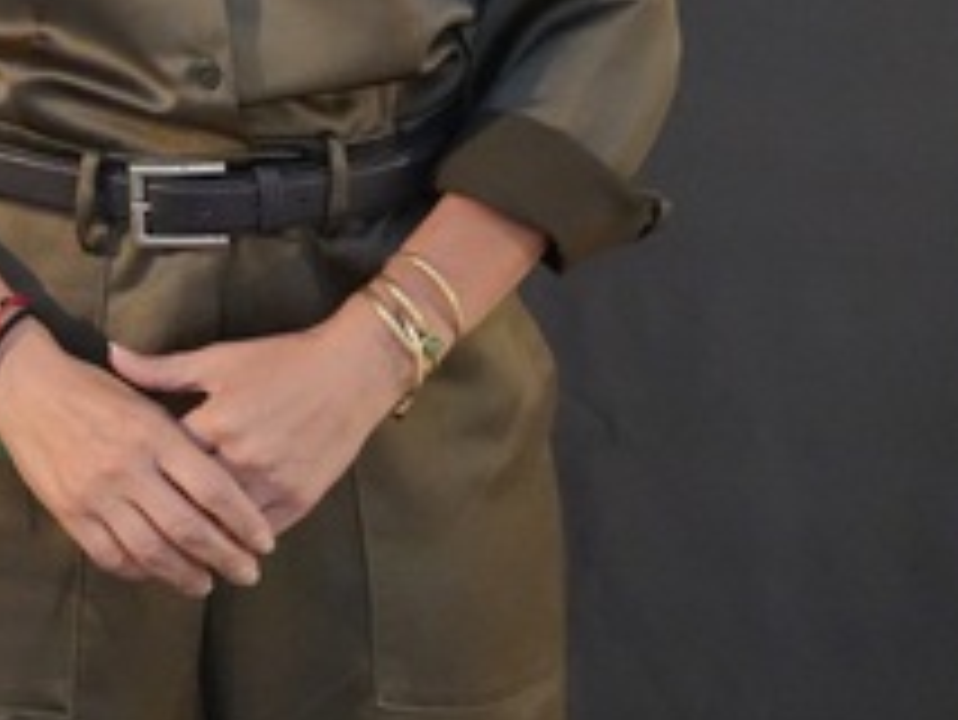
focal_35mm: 188
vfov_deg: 7.8
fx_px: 5206
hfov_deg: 10.0
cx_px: -702
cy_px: -358
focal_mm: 52
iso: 12800
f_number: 4
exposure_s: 1/160
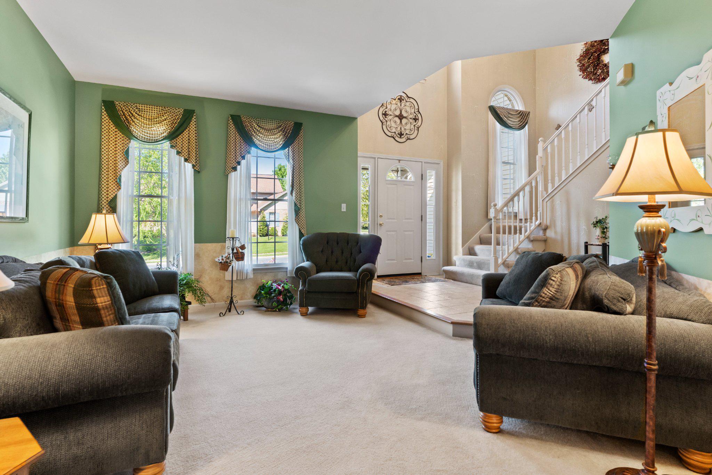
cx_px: 356
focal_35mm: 18
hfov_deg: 90.0
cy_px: 238
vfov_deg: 67.4
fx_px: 356
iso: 500
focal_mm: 18
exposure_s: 1/8
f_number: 8
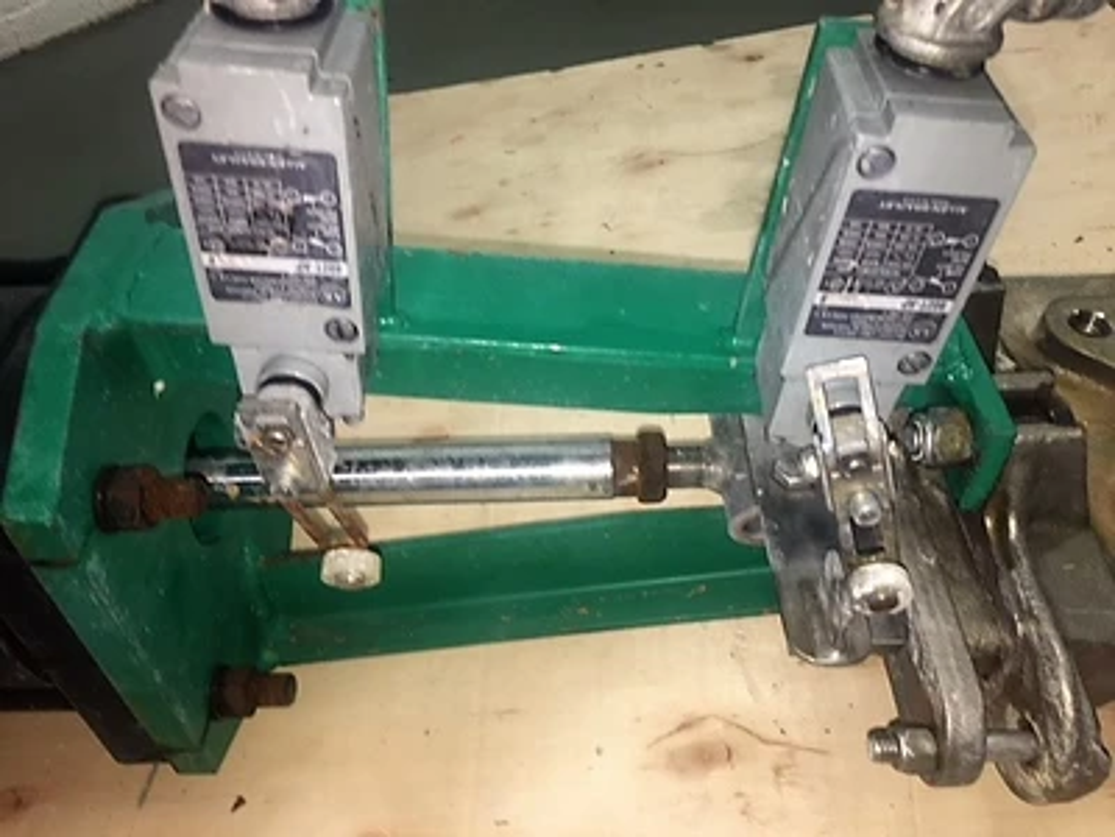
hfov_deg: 61.7
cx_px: 558
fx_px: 934
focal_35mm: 29
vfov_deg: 48.2
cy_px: 418
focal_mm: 4.15
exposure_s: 1/30
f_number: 2.2
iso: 32
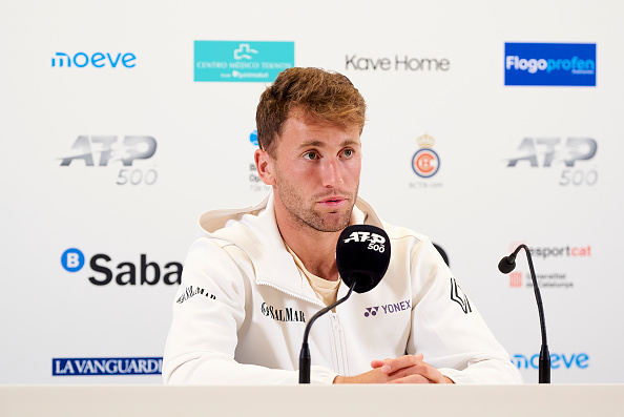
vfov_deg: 6.7
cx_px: 312
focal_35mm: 204
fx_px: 3538
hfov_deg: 10.1
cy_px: 208
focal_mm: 136
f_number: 2.8
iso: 1250
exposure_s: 1/320
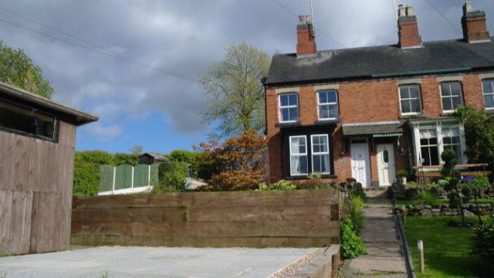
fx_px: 380
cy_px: 140
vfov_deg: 40.2
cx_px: 245
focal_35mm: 29
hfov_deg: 66.1
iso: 100
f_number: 11
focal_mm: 18
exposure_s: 1/100
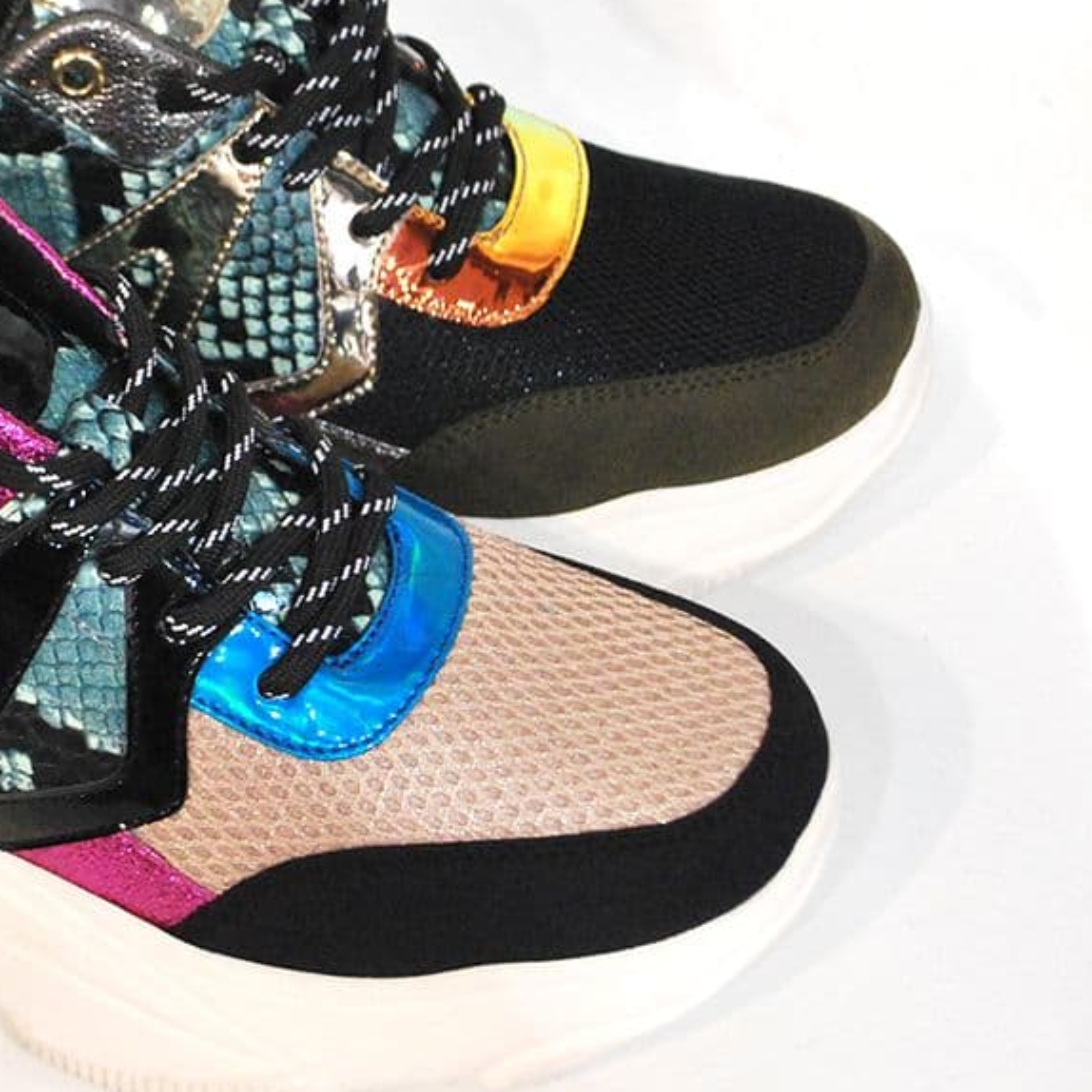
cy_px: 458
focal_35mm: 80
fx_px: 2855
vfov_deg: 21.6
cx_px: 154
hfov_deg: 21.3
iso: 1600
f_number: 5
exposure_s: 1/100
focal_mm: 30
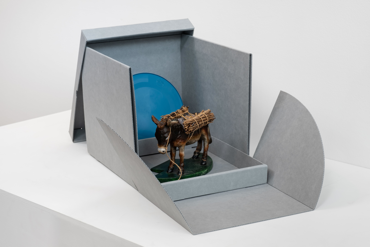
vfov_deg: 17.7
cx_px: 185
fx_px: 791
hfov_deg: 26.3
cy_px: 124
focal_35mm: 77
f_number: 9
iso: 125
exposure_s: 1/8
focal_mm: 51.6
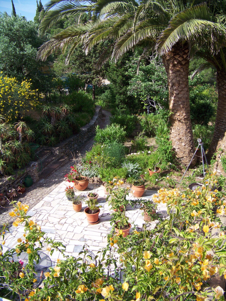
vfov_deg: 51.4
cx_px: 113
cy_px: 150
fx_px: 313
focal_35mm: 36
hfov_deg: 39.7
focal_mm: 5.85
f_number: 2.8
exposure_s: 1/800
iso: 66
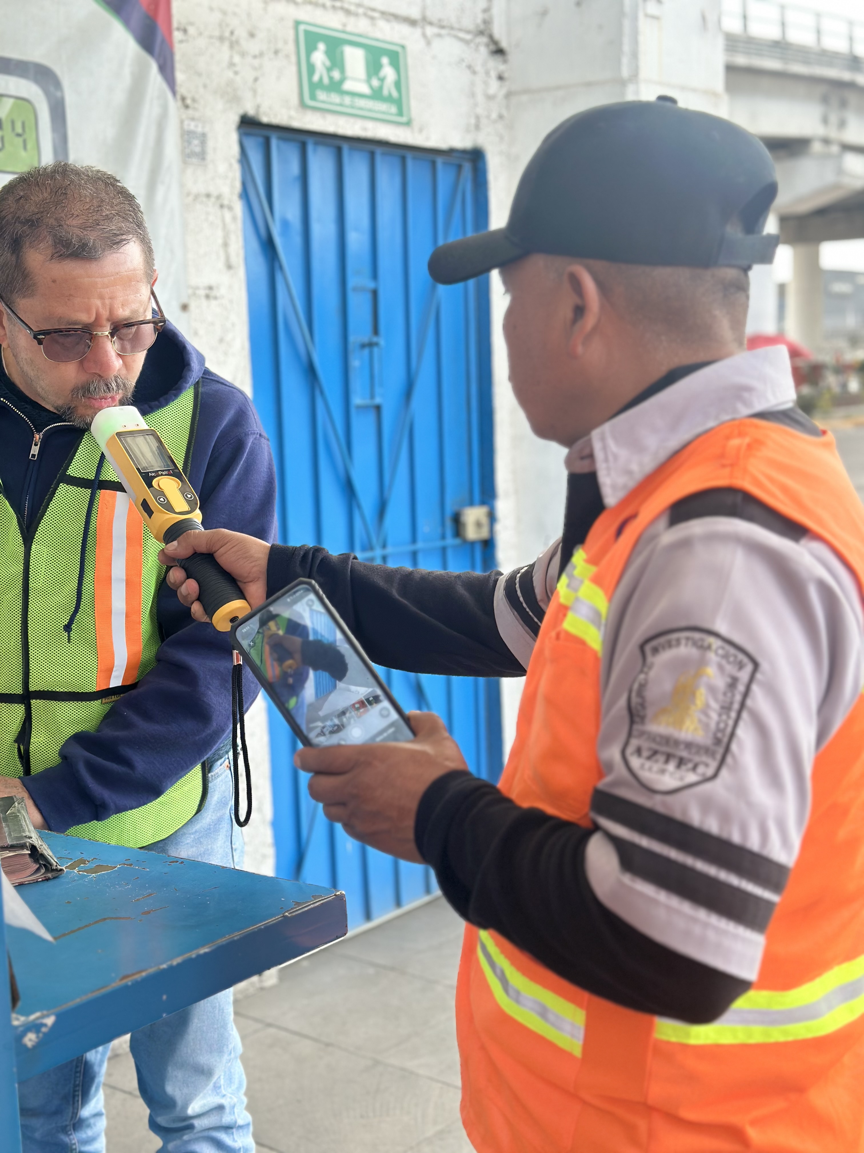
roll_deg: +1.9
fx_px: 1597
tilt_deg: -6.9
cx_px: 432
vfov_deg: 39.7
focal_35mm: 48
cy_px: 576
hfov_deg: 30.3
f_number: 1.78
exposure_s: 1/541
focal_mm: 6.86
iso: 80
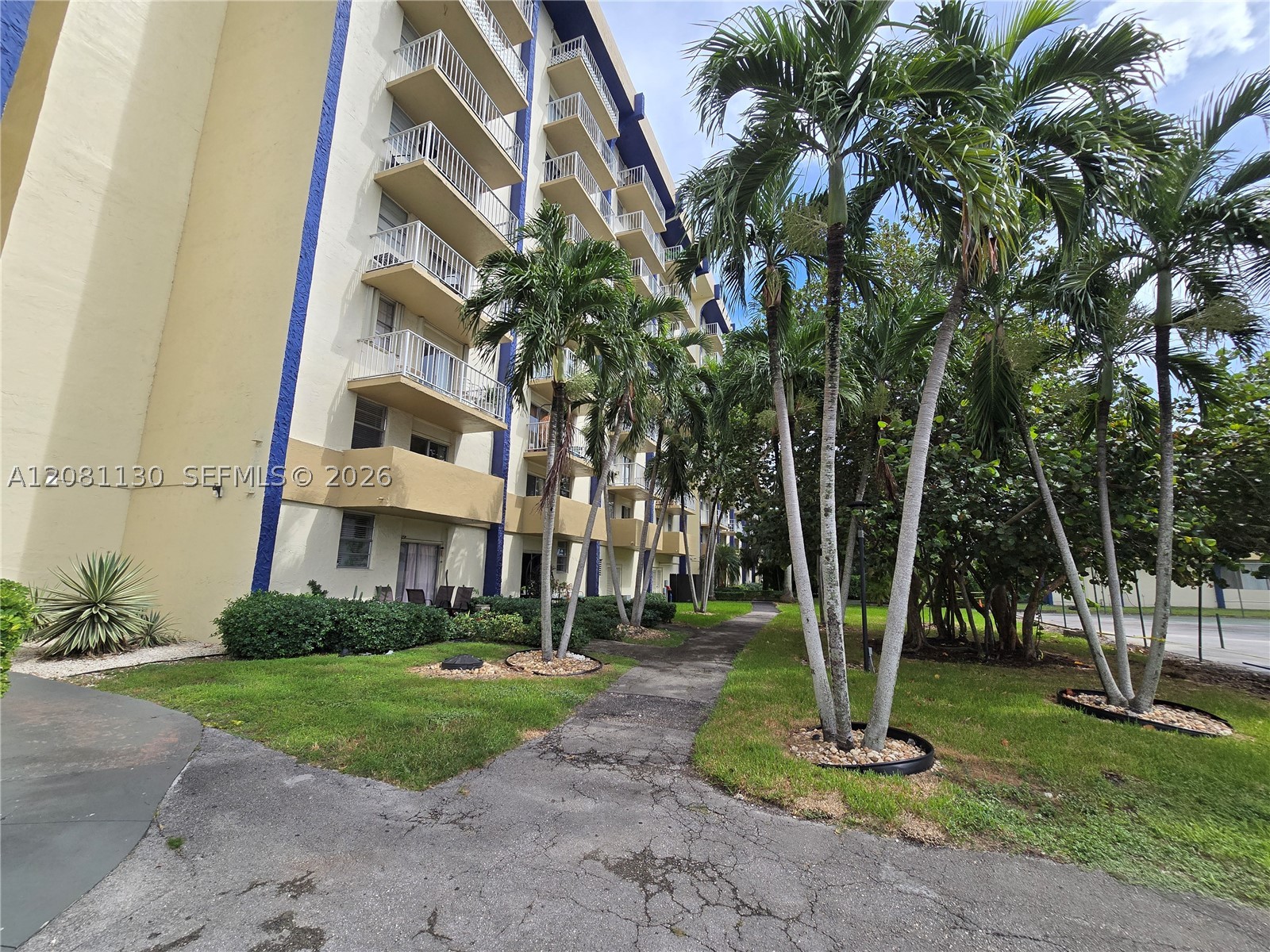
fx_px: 477
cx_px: 635
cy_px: 476
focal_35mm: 13
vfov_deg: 89.9
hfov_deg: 106.2
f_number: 2.2
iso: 50
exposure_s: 1/1859
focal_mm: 2.2
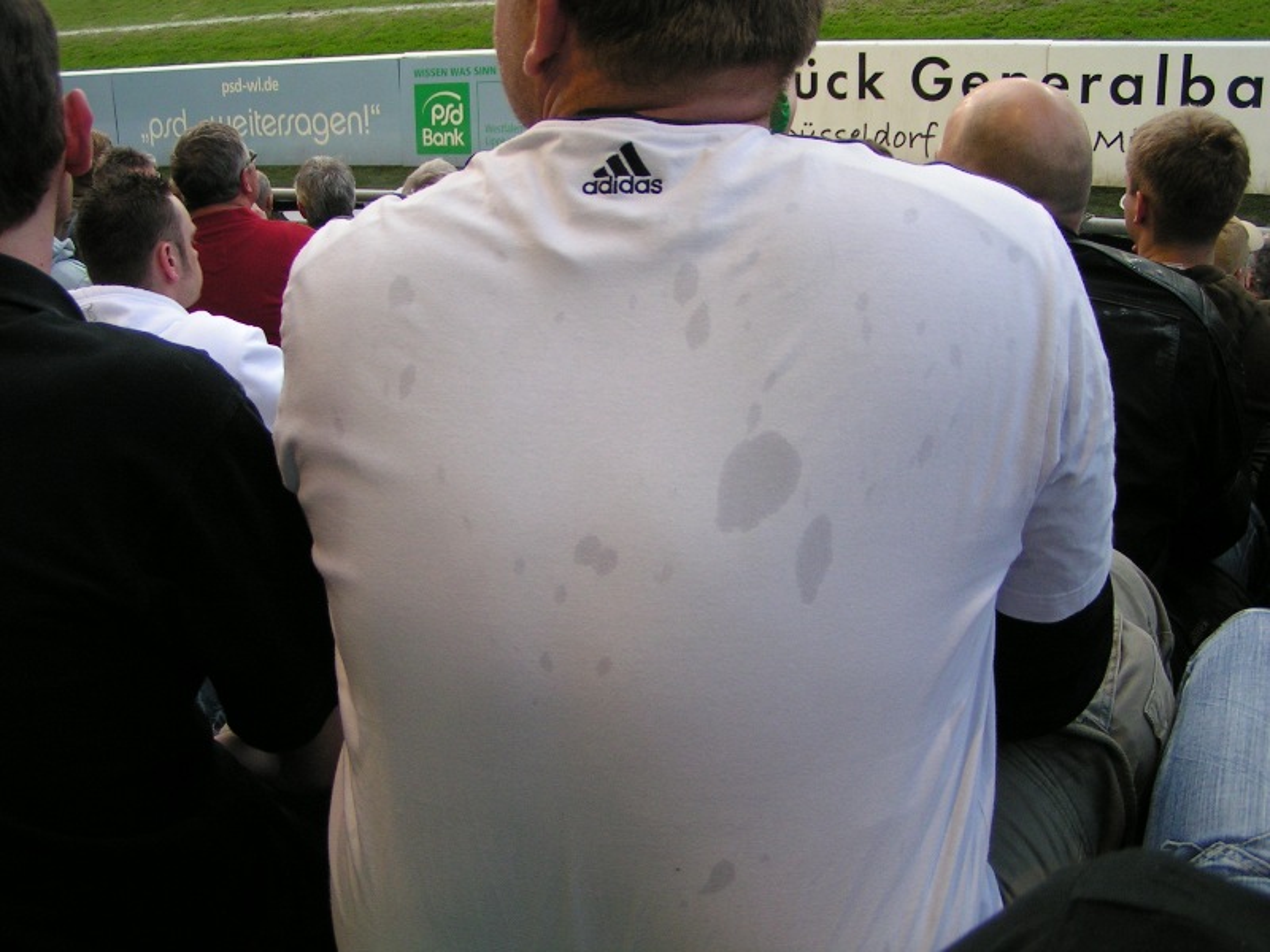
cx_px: 635
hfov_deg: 49.0
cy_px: 476
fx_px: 1394
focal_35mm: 38
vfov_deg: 37.7
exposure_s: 1/40
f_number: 2.8
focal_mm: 5.8
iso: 100
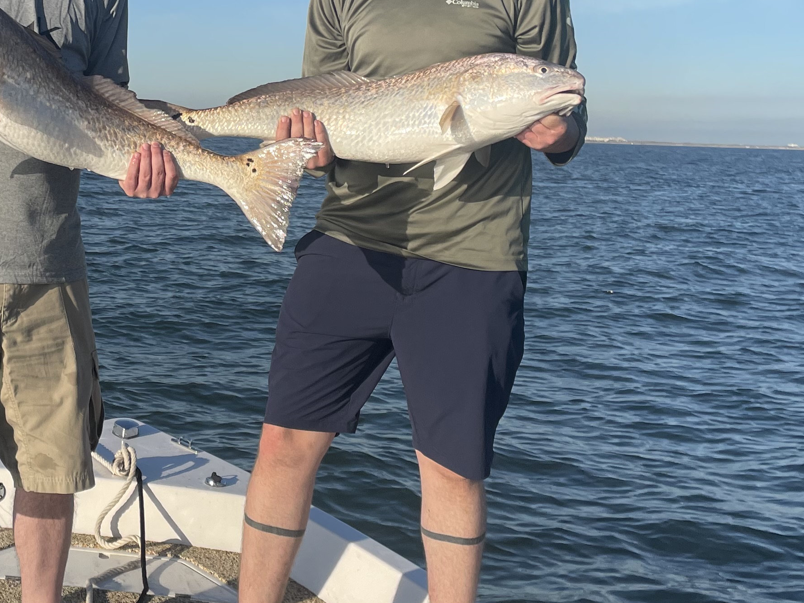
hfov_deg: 31.8
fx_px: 1370
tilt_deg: -0.6
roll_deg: -2.0
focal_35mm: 59
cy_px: 127
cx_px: 156
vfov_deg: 24.5
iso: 32
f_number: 1.6
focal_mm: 4.2
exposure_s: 1/3509
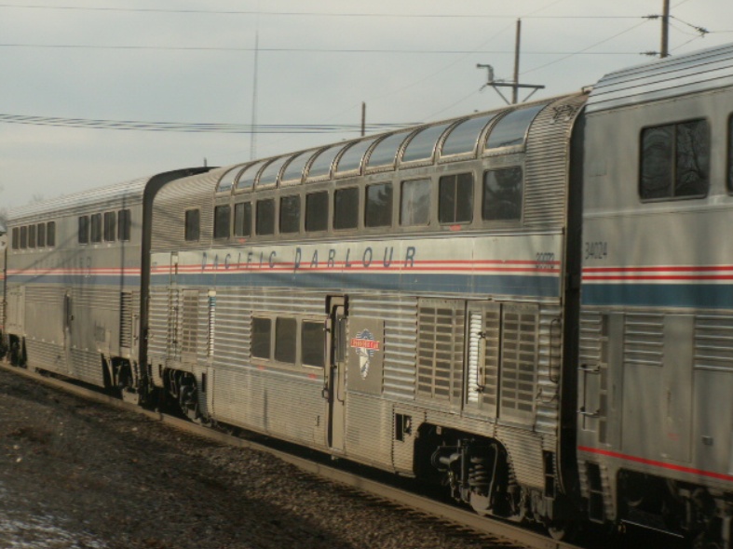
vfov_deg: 12.0
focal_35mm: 123
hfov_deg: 16.0
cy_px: 277
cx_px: 365
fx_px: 2604
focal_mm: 19.71
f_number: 6.3
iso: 50
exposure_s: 1/250
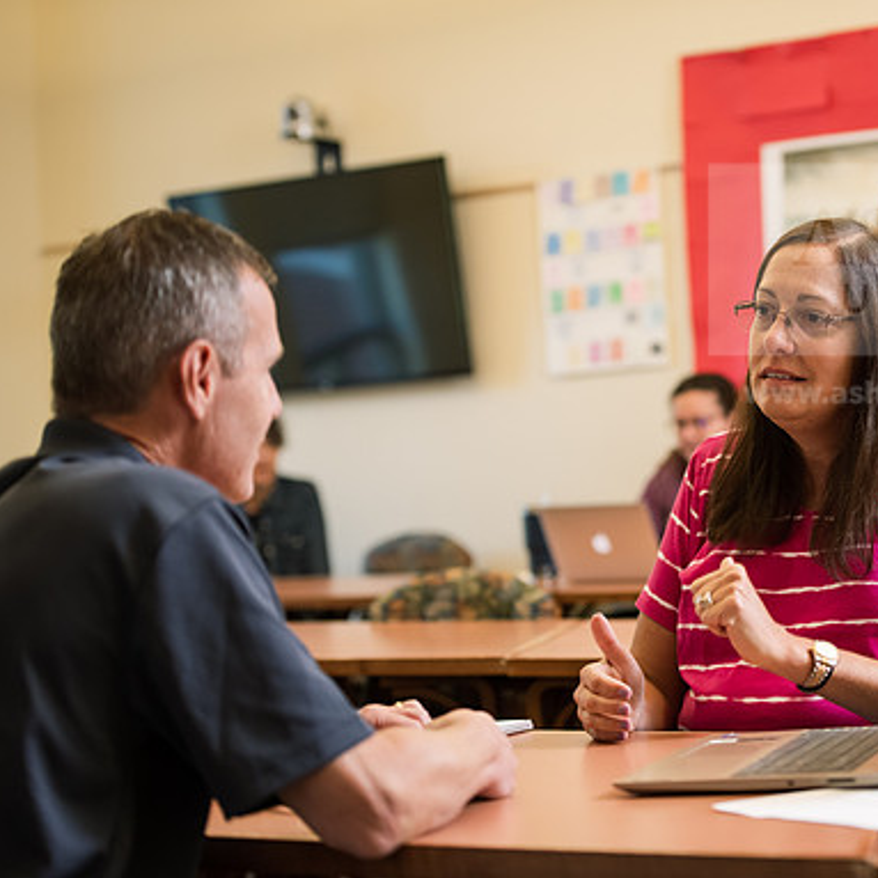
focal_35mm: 90
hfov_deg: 19.2
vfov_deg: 19.3
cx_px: 640
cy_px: 441
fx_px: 2583
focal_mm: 70
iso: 1000
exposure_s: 1/200
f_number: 2.8
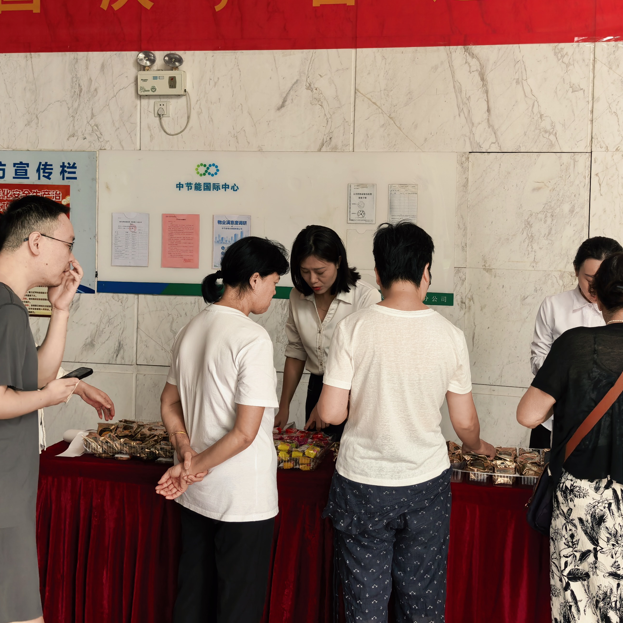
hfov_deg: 36.1
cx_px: 304
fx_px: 957
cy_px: 244
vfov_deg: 35.9
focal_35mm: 47
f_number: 1.4
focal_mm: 6.98
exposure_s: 1/100
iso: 200
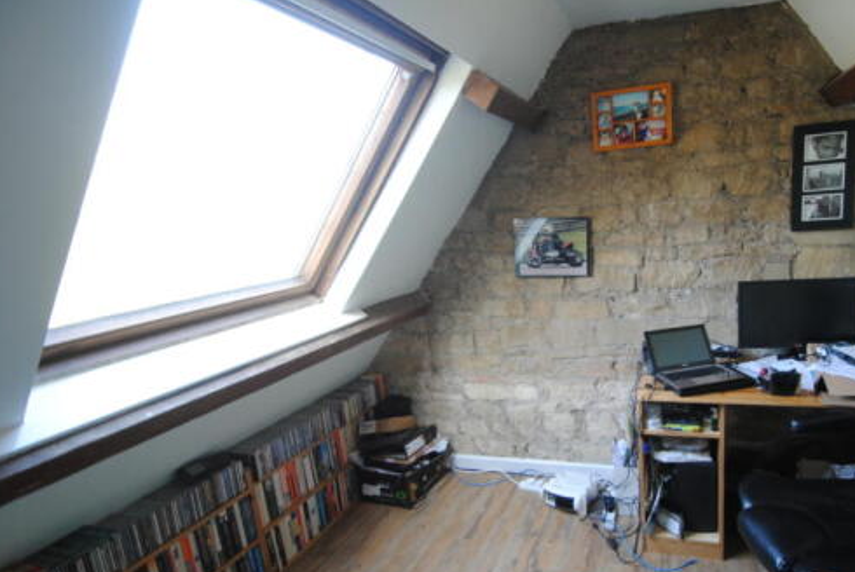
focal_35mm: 20
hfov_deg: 81.7
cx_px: 554
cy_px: 334
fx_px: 476
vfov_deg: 61.7
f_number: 3.5
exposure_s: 1/30
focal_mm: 10
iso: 400
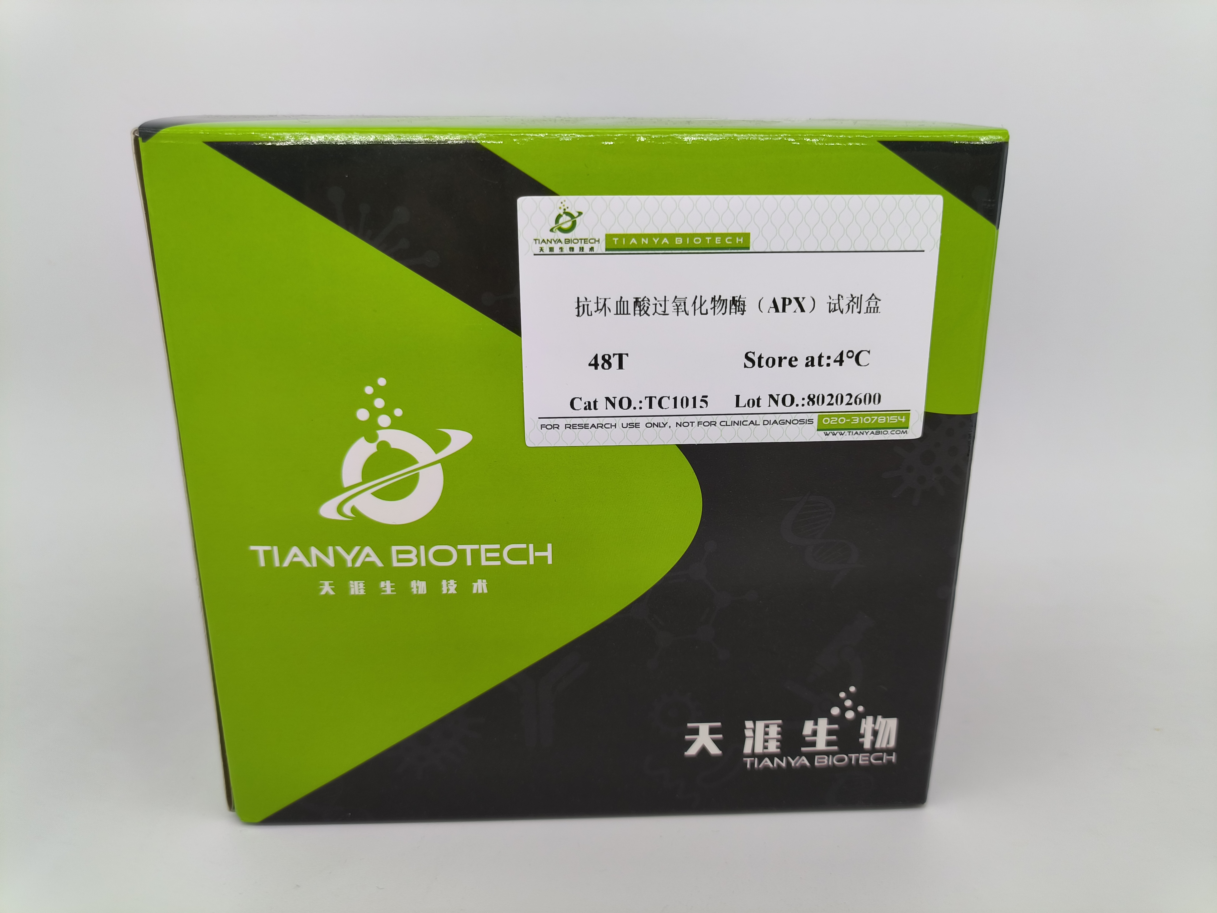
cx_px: 608
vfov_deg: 58.9
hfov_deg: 73.9
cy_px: 456
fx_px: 809
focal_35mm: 23
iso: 67
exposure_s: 1/100
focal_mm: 4.69
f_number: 1.79
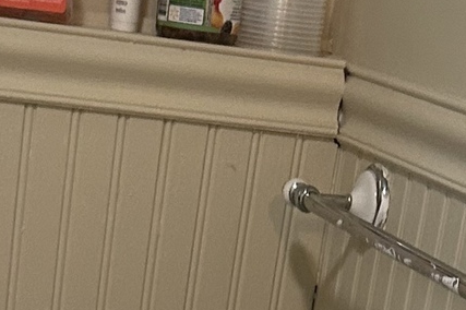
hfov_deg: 14.1
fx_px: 1888
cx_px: 200
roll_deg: -8.2
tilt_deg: -25.0
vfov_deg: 8.5
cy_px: 753
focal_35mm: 146
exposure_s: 1/60
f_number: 1.5
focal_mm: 5.7
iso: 250
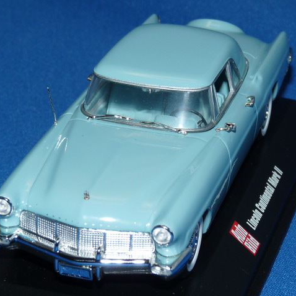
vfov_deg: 13.5
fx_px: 1248
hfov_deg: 13.5
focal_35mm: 129
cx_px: 141
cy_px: 148
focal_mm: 11.1
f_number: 4
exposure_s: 1/125
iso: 100
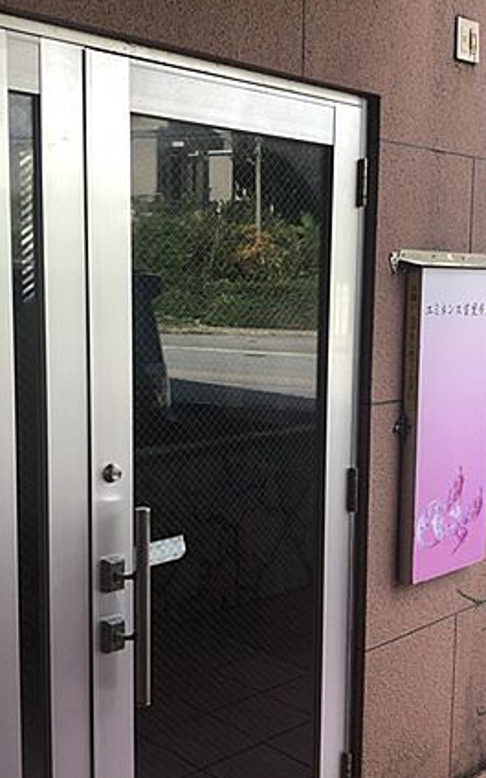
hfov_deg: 30.5
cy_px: 415
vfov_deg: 47.2
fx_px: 890
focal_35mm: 42
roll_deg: -0.2
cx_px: 198
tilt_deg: -6.4
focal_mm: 3.99
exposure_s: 1/255
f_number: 1.8
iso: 20
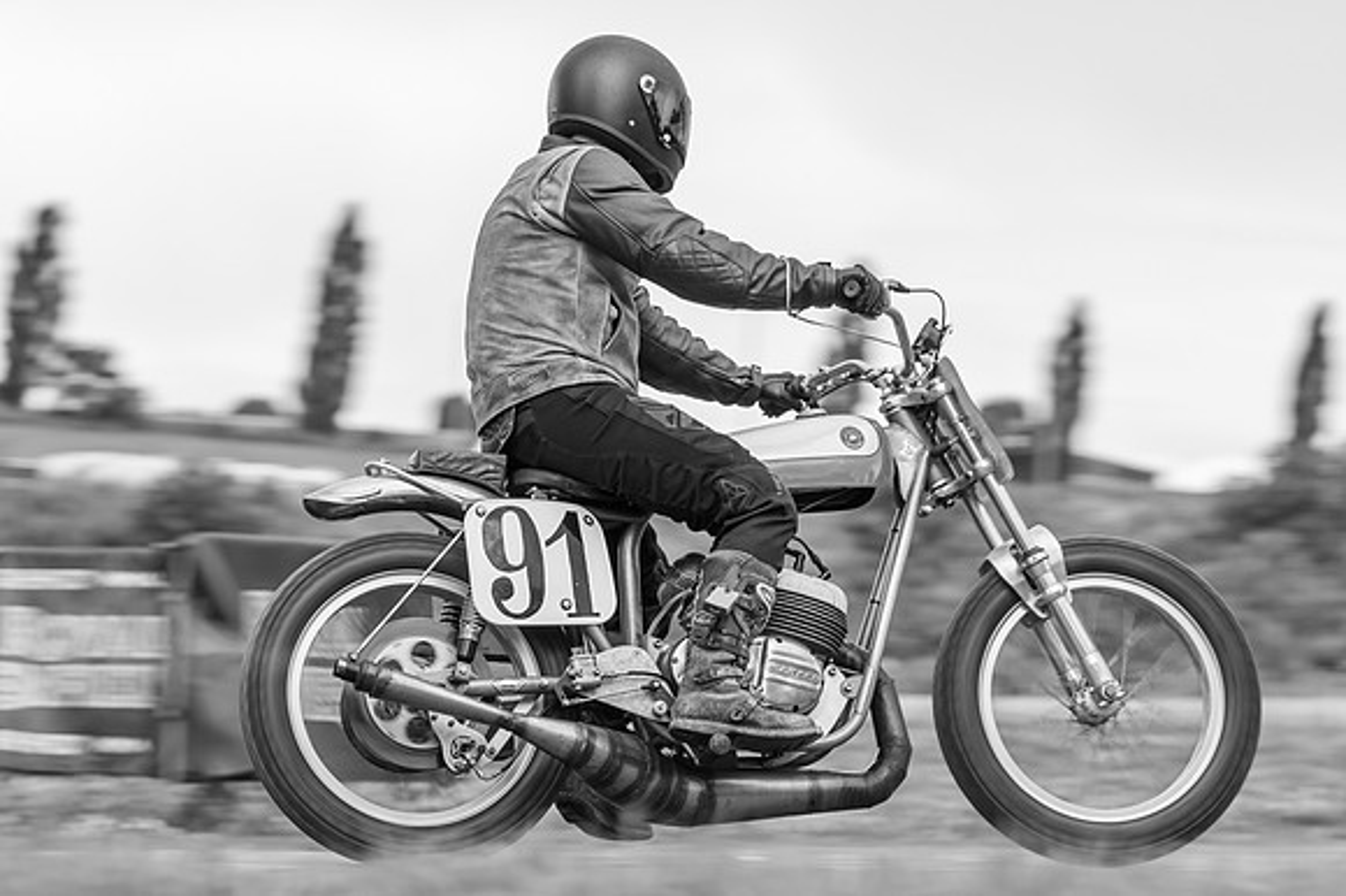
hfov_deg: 13.3
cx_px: 780
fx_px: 5759
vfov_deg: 8.9
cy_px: 504
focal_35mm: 154
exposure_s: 1/250
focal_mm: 89
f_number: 4
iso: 64
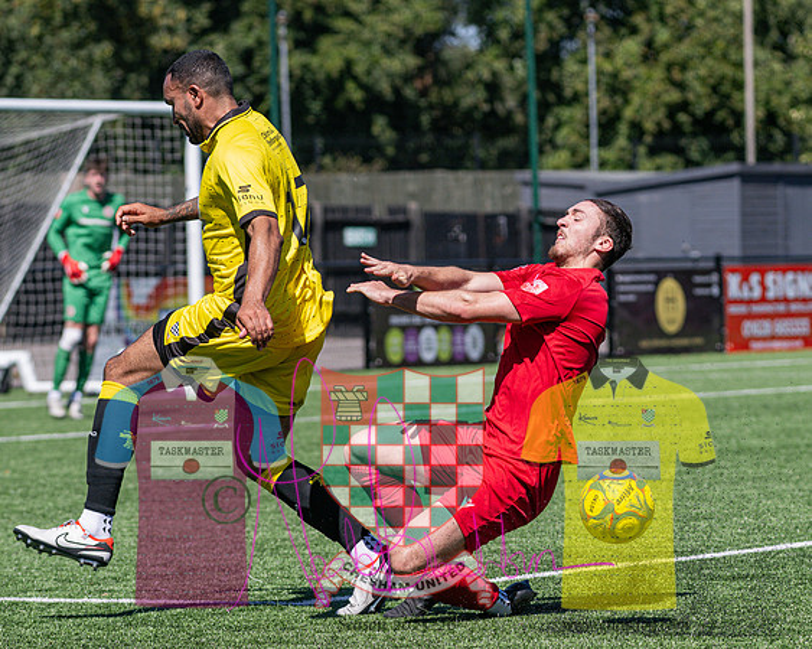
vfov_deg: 7.1
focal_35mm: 217
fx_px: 5216
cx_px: 390
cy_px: 367
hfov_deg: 8.9
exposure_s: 1/3200
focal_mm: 125
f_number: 4
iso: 320
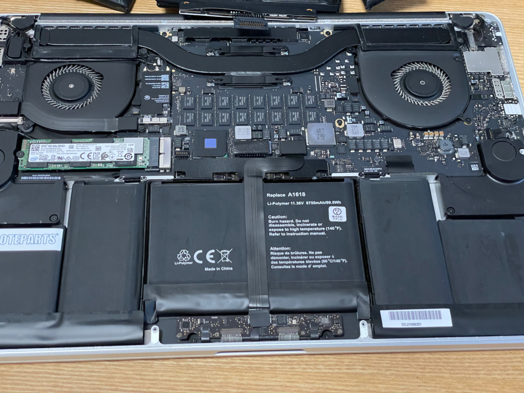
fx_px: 787
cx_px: 262
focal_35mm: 52
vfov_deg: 28.0
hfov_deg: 36.8
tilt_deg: -56.9
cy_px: 196
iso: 640
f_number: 2
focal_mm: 6
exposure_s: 1/40
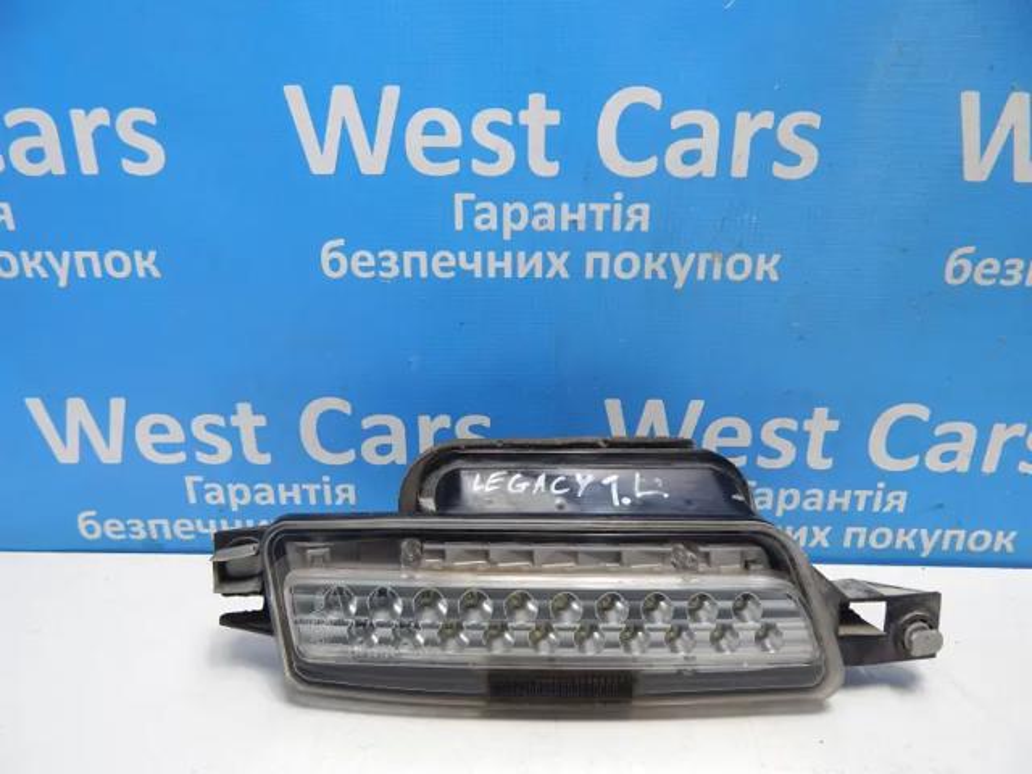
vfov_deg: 58.9
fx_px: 686
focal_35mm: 23
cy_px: 387
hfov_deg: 73.9
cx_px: 516
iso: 125
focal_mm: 4
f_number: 3
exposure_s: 1/30
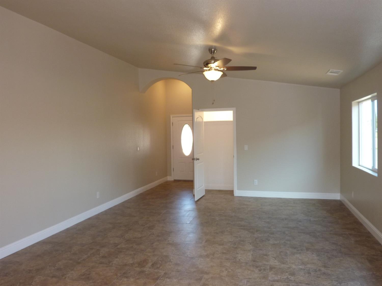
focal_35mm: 28
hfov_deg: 63.5
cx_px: 191
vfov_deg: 49.7
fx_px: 309
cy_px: 143
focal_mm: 4.1
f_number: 3.3
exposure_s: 1/30
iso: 125
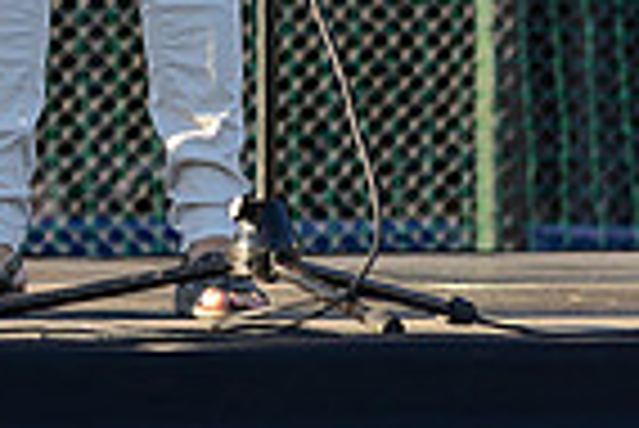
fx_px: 7089
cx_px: 374
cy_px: -399
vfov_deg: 3.4
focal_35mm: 399
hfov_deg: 5.2
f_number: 3.5
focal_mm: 98
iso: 500
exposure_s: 1/1250
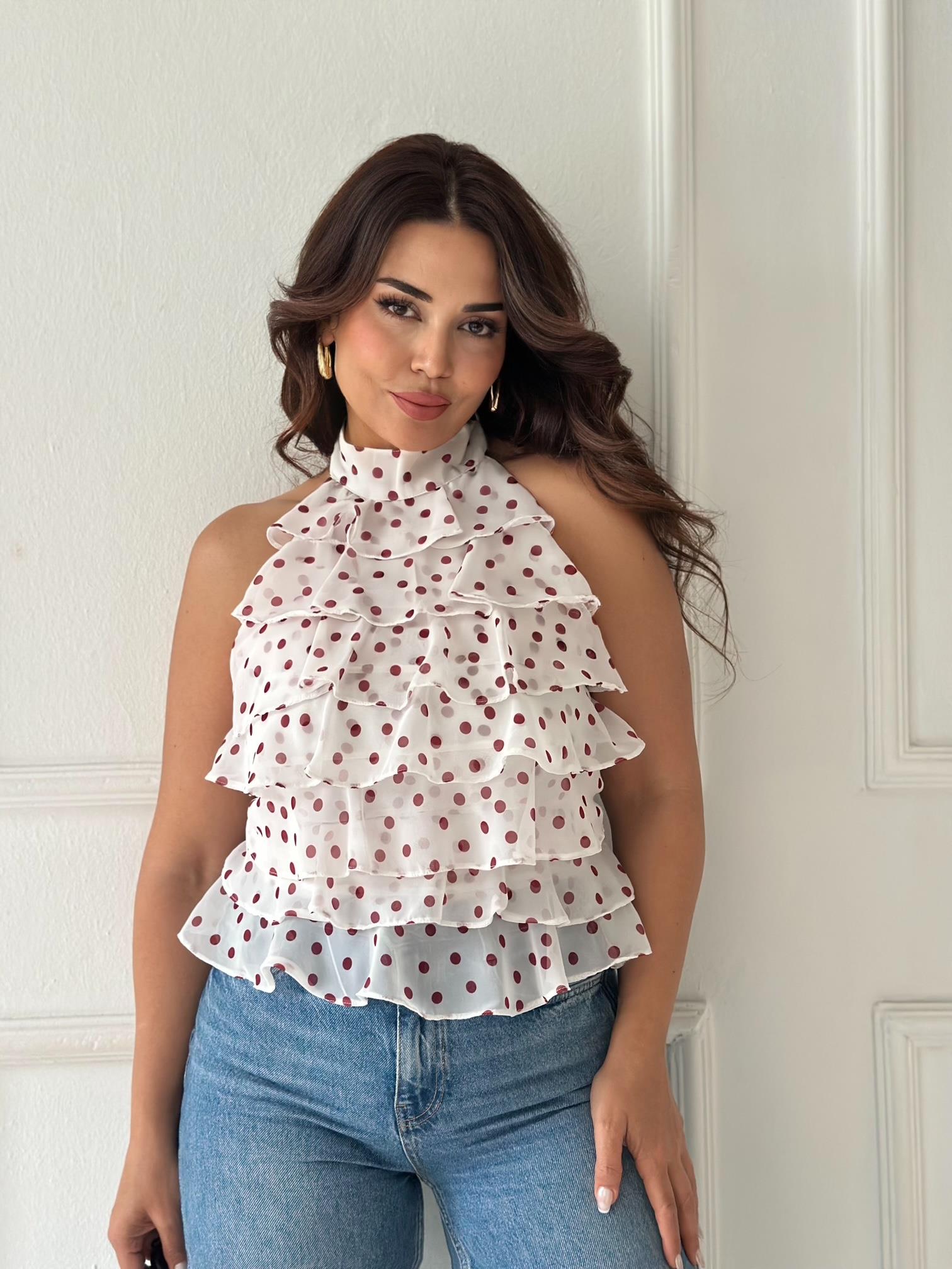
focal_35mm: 48
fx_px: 1760
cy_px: 634
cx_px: 476
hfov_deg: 30.3
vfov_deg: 39.7
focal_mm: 6.86
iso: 250
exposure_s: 1/60
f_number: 1.78
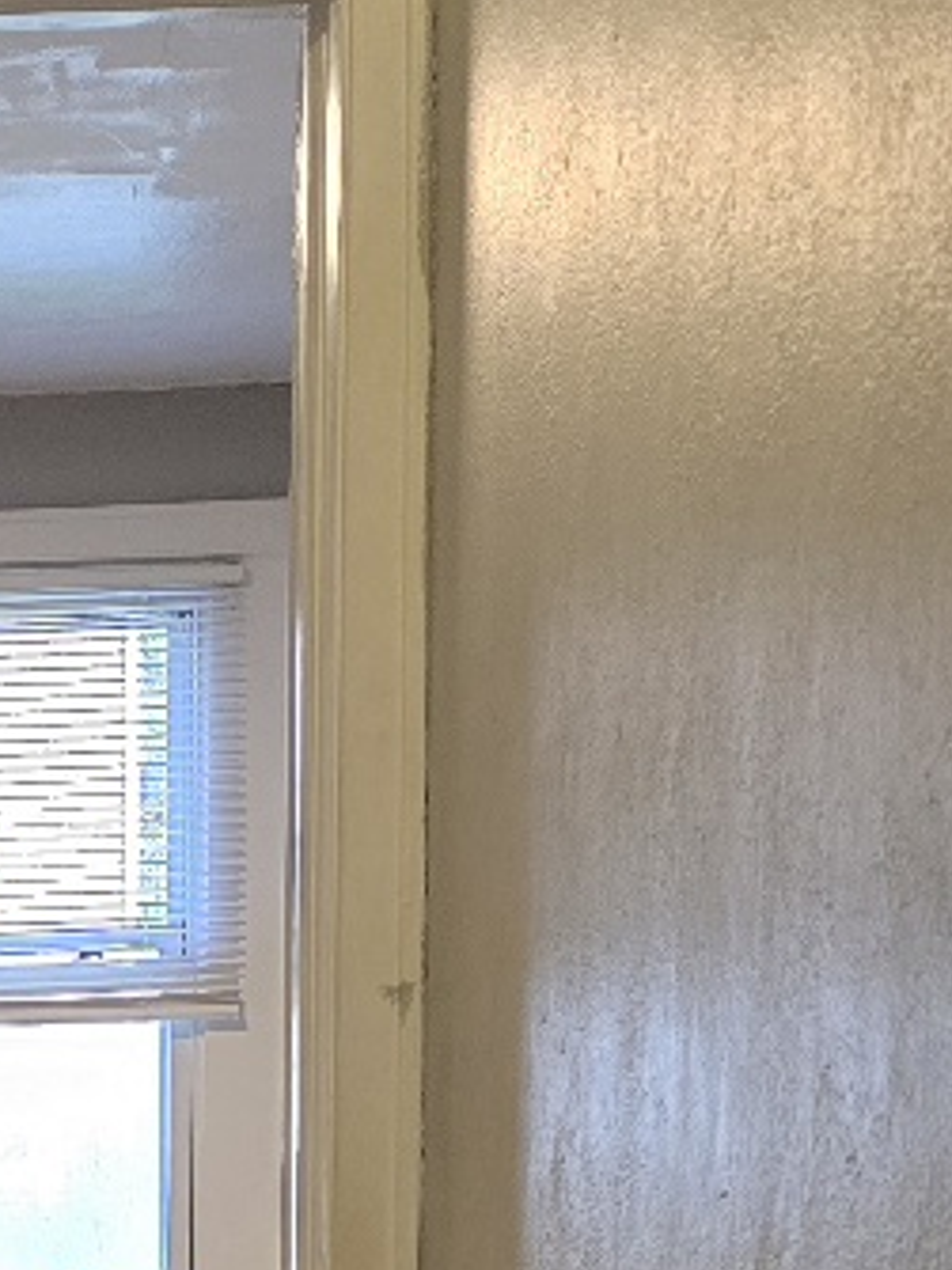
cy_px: 1914
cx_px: -307
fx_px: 4036
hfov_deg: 13.0
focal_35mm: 110
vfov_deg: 16.3
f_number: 1.7
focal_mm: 6.3
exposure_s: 1/120
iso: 500
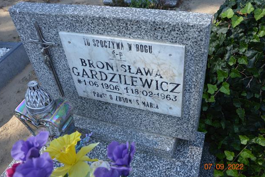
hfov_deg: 58.0
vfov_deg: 40.5
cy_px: 89
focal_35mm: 33
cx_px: 132
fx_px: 239
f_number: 5.6
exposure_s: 1/125
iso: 100
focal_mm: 21
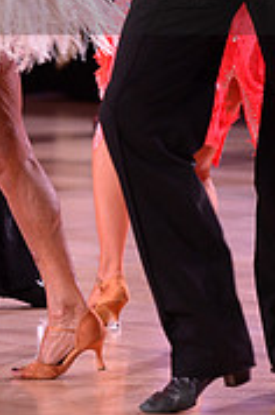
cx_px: 94
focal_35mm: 490
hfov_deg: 2.8
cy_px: -42
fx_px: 5636
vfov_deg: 4.2
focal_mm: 150
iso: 1600
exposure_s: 1/250
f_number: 4
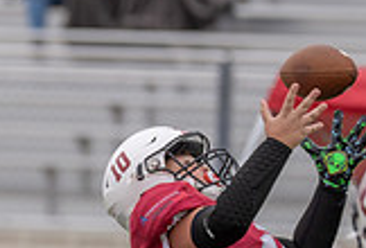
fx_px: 8956
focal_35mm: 876
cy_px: 251
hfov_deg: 2.3
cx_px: -109
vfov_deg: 1.6
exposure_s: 1/1250
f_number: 2.8
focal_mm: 200
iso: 200
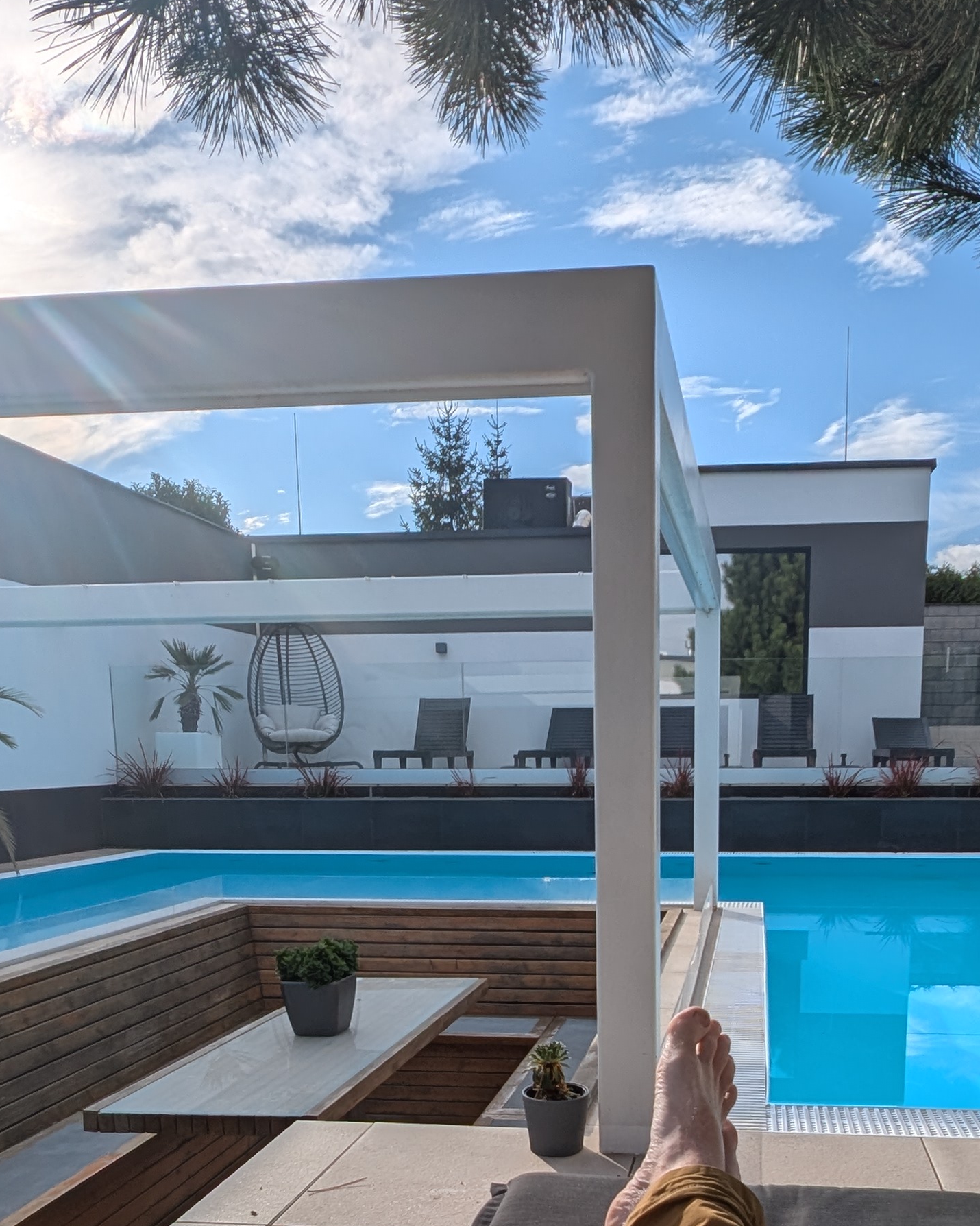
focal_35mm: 29
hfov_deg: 49.3
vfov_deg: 56.5
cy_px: 963
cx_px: 629
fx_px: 1052
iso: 42
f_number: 2.2
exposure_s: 1/4219
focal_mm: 1.95
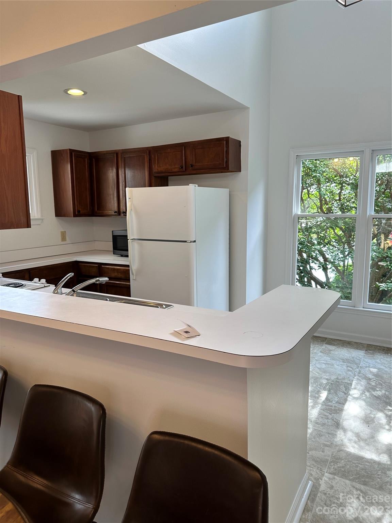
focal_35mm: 24
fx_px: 362
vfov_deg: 71.6
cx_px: 196
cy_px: 262
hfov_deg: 56.8
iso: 64
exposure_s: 1/153
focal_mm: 6.86
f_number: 1.78
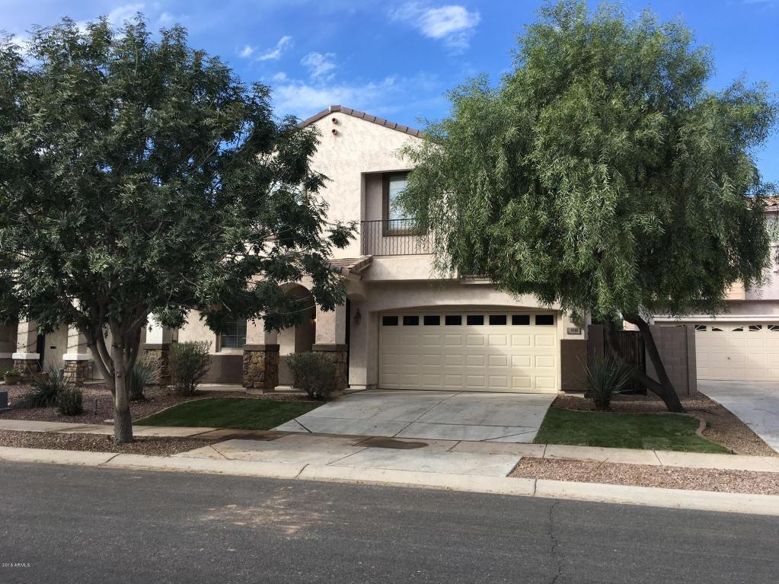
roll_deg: -1.4
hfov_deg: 61.7
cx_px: 390
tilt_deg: +6.4
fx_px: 653
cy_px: 292
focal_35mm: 29
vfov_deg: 48.2
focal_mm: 4.15
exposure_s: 1/761
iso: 25
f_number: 2.2
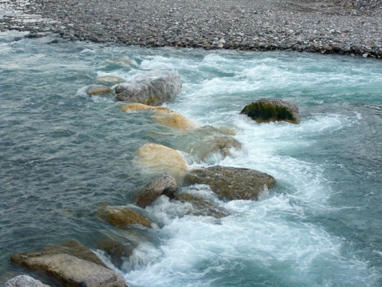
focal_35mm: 65
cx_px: 191
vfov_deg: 22.6
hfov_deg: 29.8
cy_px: 144
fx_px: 717
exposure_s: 1/60
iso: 320
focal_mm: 11.7
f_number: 4.6
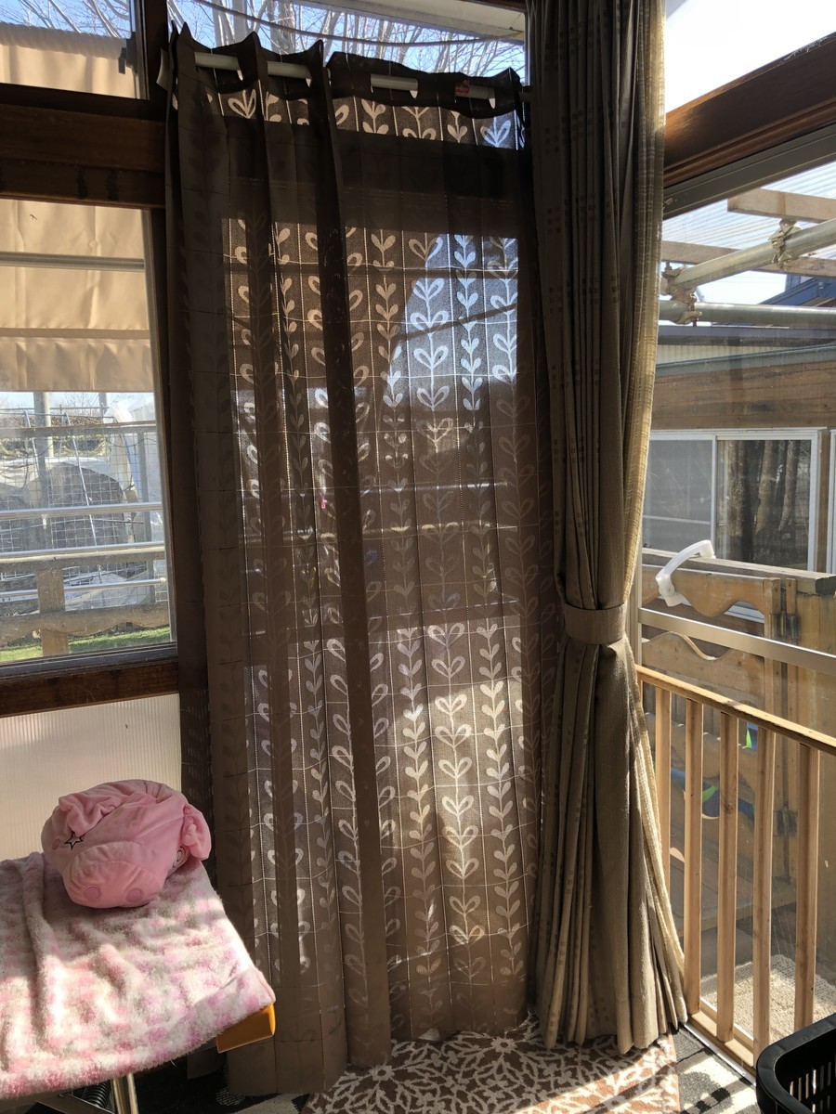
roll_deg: +1.7
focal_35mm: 28
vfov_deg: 63.4
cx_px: 418
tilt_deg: -7.4
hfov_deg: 49.7
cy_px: 557
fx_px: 902
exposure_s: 1/120
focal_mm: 4
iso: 20
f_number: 1.8
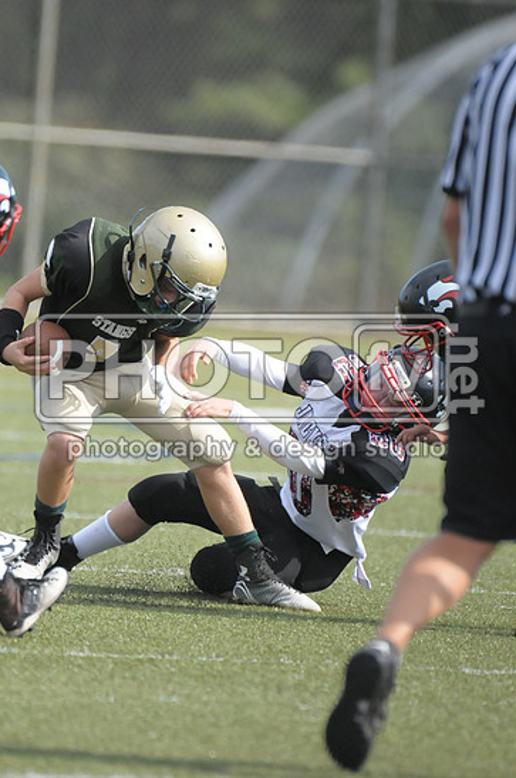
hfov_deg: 2.2
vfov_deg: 3.2
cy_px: 380
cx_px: 249
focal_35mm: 636
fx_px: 13716
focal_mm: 400
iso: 1600
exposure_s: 1/6400
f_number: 4
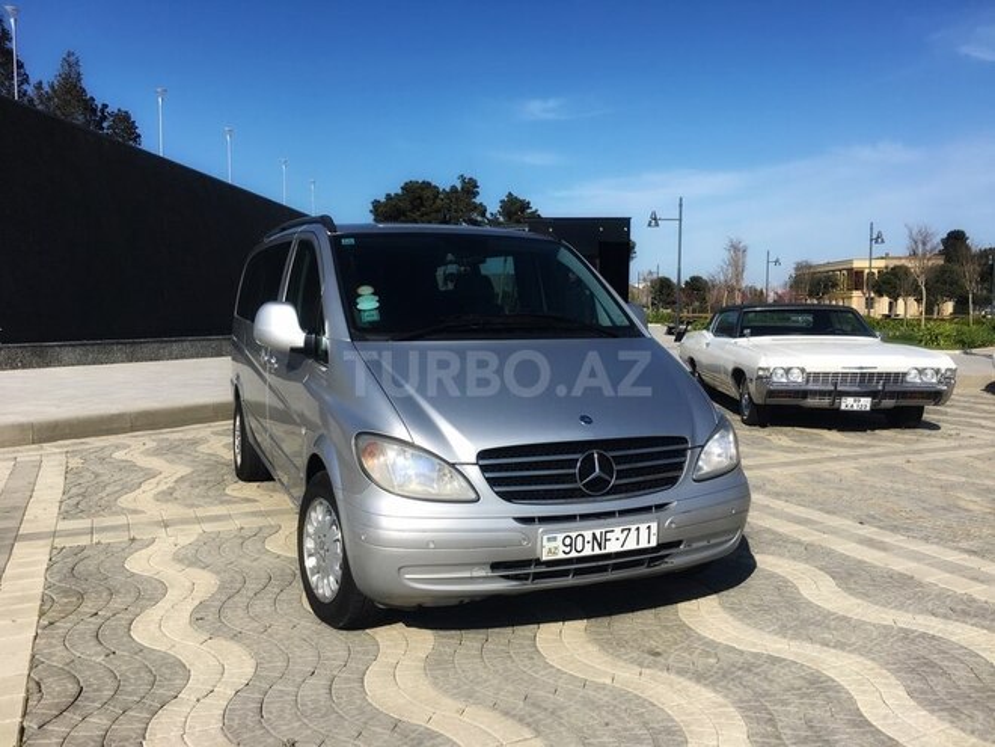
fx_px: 834
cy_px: 374
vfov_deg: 48.2
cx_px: 498
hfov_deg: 61.7
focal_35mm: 29
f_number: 2.2
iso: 25
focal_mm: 4.15
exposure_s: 1/2137
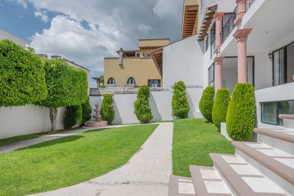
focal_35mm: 18
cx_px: 133
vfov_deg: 67.0
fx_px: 147
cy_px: 111
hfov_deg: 89.8
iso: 400
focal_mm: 14
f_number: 22
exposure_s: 1/320
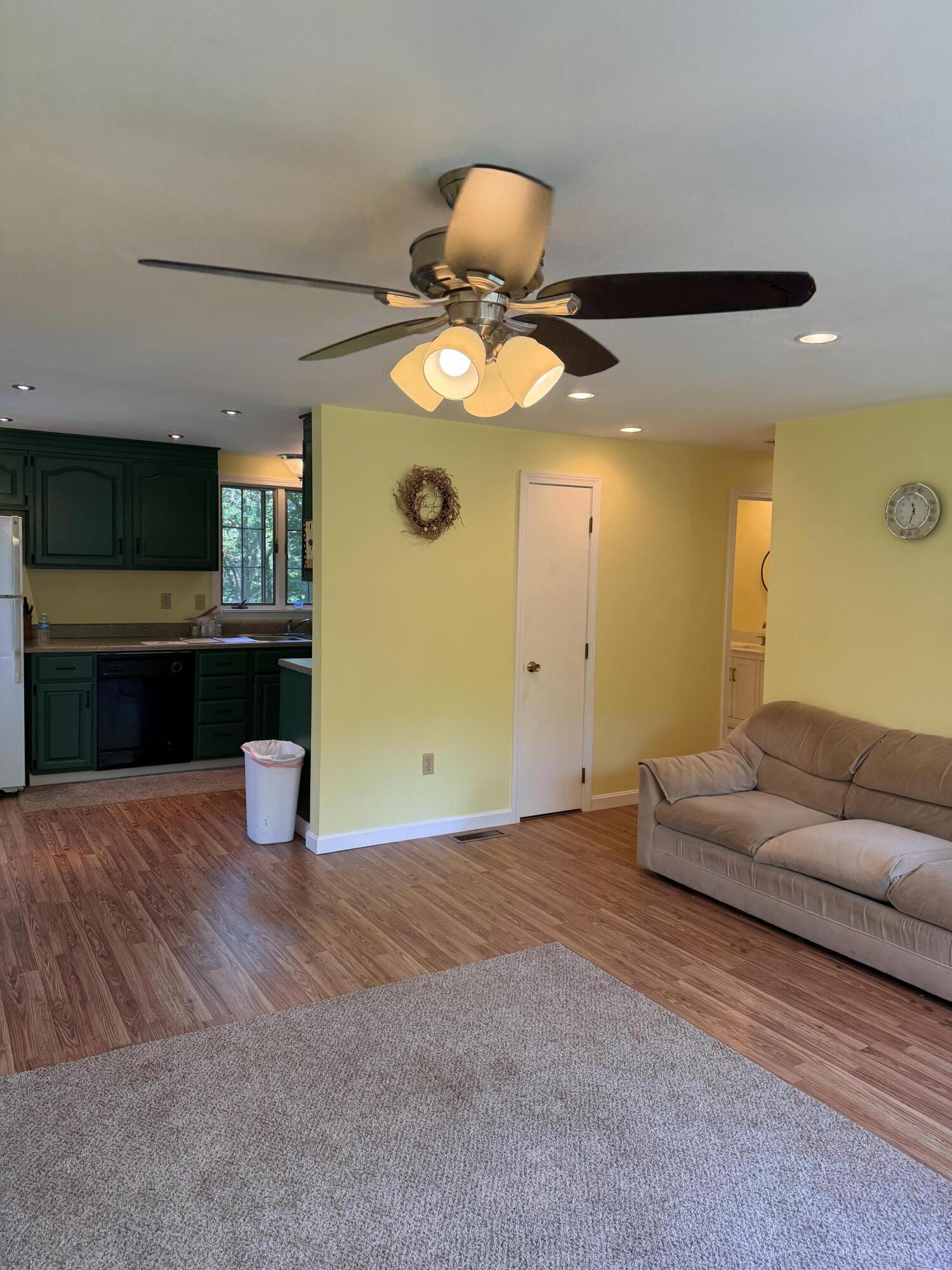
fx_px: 880
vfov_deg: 71.6
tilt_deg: -2.8
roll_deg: -3.8
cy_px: 635
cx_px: 476
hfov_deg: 56.8
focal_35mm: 24
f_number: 1.78
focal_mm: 6.76
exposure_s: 1/210
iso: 200
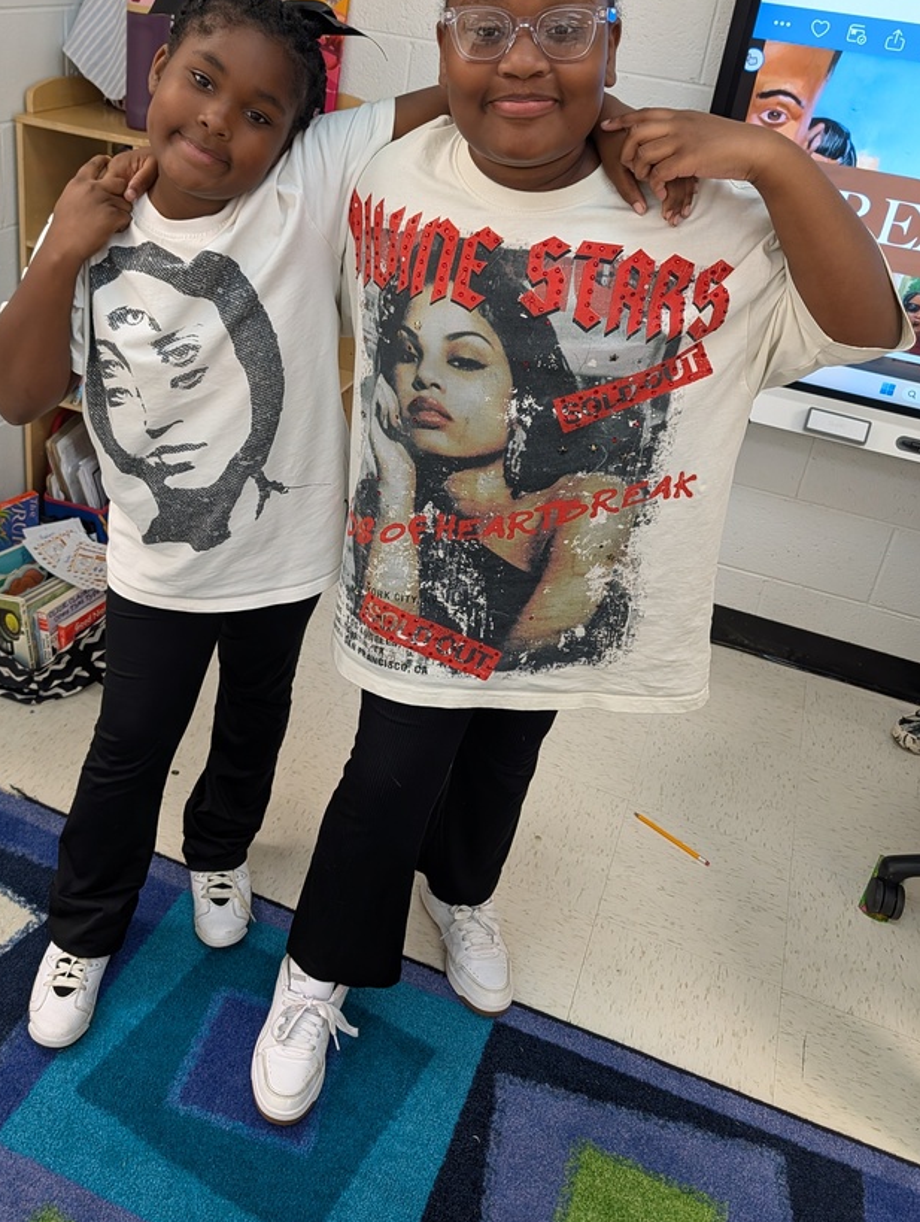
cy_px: 480
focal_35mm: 30
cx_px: 379
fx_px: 1060
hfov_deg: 46.7
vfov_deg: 59.3
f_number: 1.68
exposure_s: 1/120
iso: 269
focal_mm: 6.9
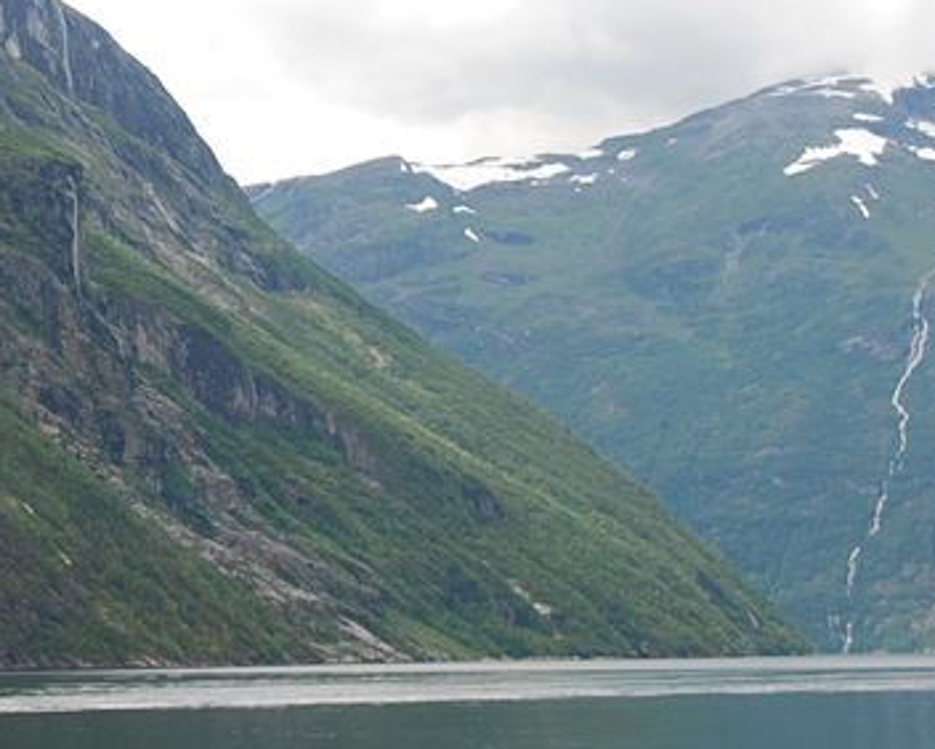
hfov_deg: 14.9
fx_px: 3406
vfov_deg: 12.4
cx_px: -300
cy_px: 46
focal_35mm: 123
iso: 100
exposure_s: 1/320
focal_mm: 30
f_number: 4
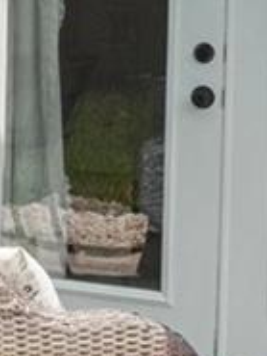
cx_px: -371
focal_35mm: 162
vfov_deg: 12.0
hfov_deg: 8.4
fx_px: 1666
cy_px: -38
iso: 640
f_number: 8
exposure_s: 1/320
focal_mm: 13
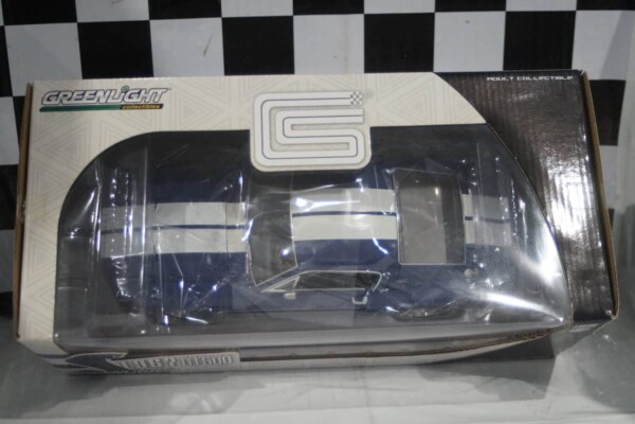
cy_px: 212
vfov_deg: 25.8
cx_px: 318
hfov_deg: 37.9
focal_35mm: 52
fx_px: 926
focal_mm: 35
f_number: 4
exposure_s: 1/125
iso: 3200
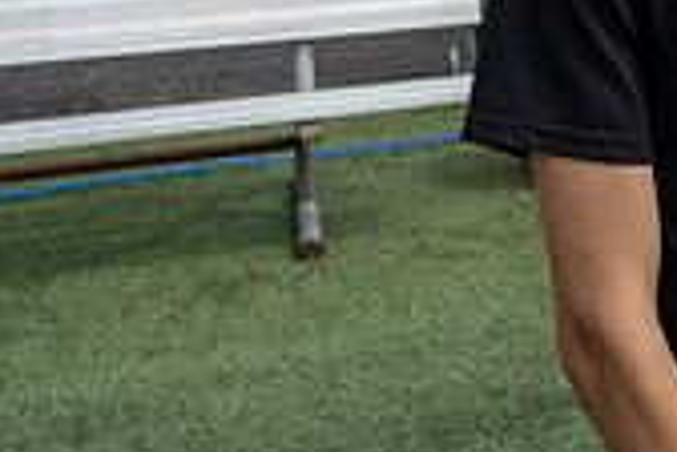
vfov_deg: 15.2
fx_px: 1561
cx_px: 838
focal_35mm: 83
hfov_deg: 22.3
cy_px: -224
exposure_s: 1/1600
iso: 200
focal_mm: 24
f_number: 5
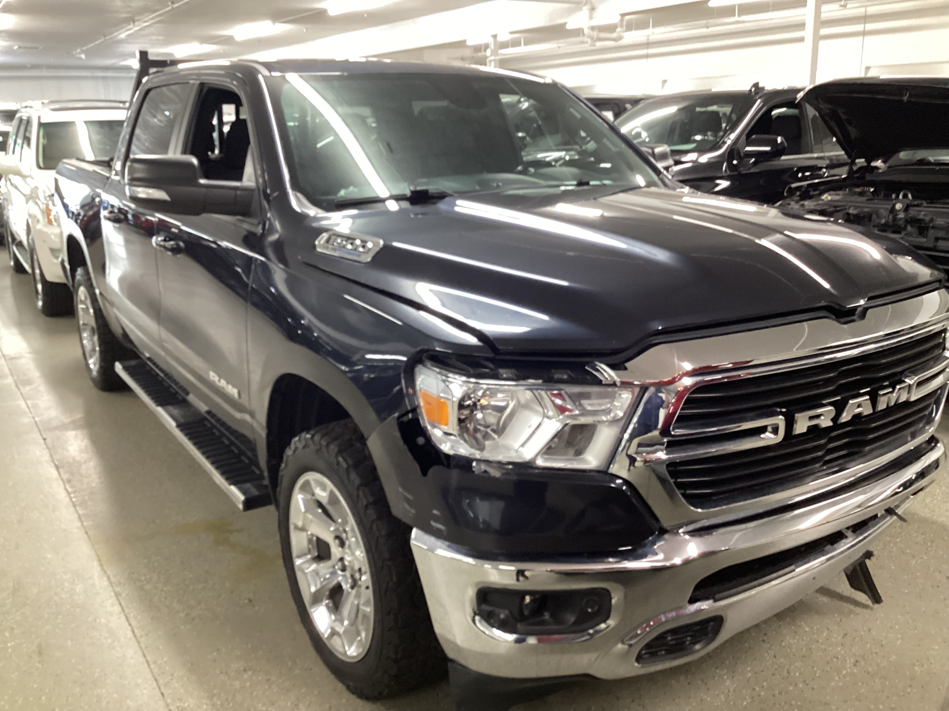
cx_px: 474
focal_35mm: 31
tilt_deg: -16.3
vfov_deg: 45.4
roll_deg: +1.0
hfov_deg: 58.4
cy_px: 356
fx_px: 850
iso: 320
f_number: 2.4
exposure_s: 1/30
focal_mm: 3.3
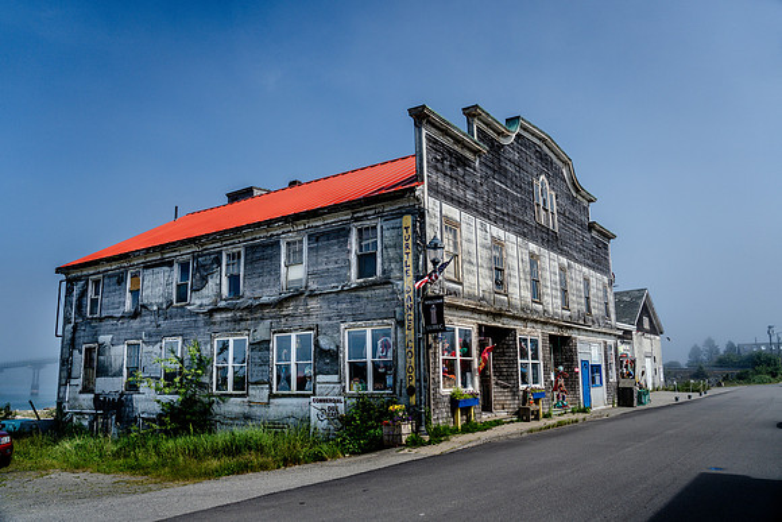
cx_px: 391
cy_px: 261
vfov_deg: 49.6
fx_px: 565
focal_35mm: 26
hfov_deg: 69.4
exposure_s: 1/4000
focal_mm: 26
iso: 400
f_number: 4
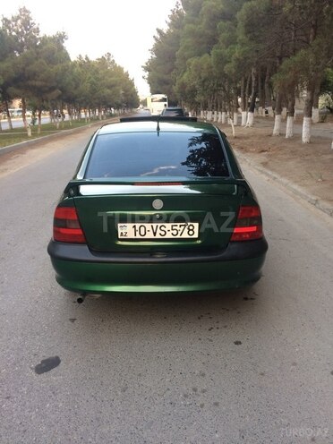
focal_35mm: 29
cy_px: 222
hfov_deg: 48.2
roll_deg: +4.6
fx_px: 372
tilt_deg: -19.3
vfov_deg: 61.7
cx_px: 166
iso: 50
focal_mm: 4.15
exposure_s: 1/33
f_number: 2.2
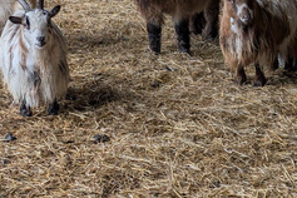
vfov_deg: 13.5
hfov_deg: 20.2
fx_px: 833
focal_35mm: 101
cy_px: 28
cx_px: 123
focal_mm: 6.9
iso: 21
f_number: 1.68
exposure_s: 1/62.8
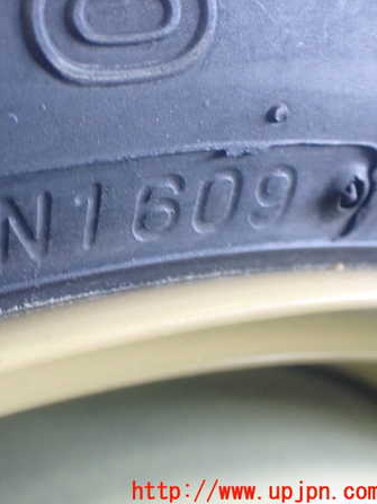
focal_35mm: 55
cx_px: 48
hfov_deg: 25.8
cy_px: 253
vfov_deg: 34.9
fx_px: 799
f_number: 2.8
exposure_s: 1/25
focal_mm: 7.31
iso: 800
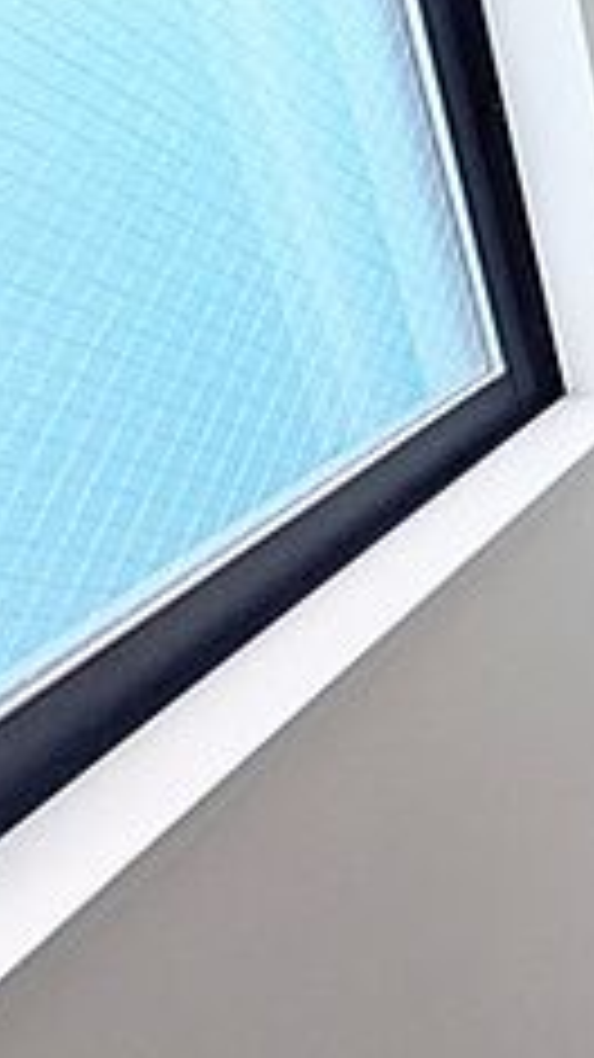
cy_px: 207
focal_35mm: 39
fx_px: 1093
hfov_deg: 17.8
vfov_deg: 48.6
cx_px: 1256
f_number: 2.2
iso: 47
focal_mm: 1.83
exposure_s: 1/200
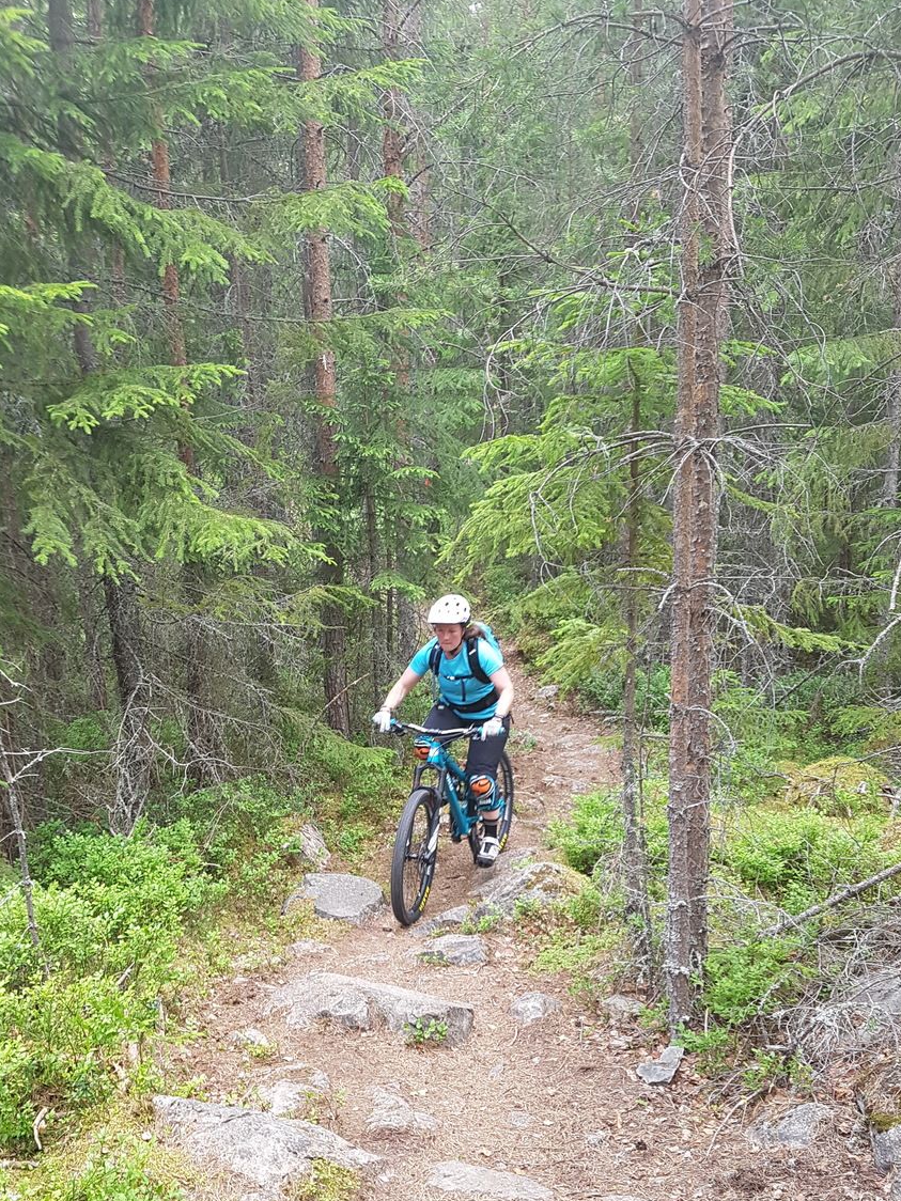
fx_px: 1284
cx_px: 417
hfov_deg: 38.6
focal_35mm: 37
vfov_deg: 49.7
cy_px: 745
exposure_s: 1/100
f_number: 1.7
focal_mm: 4.2
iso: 64
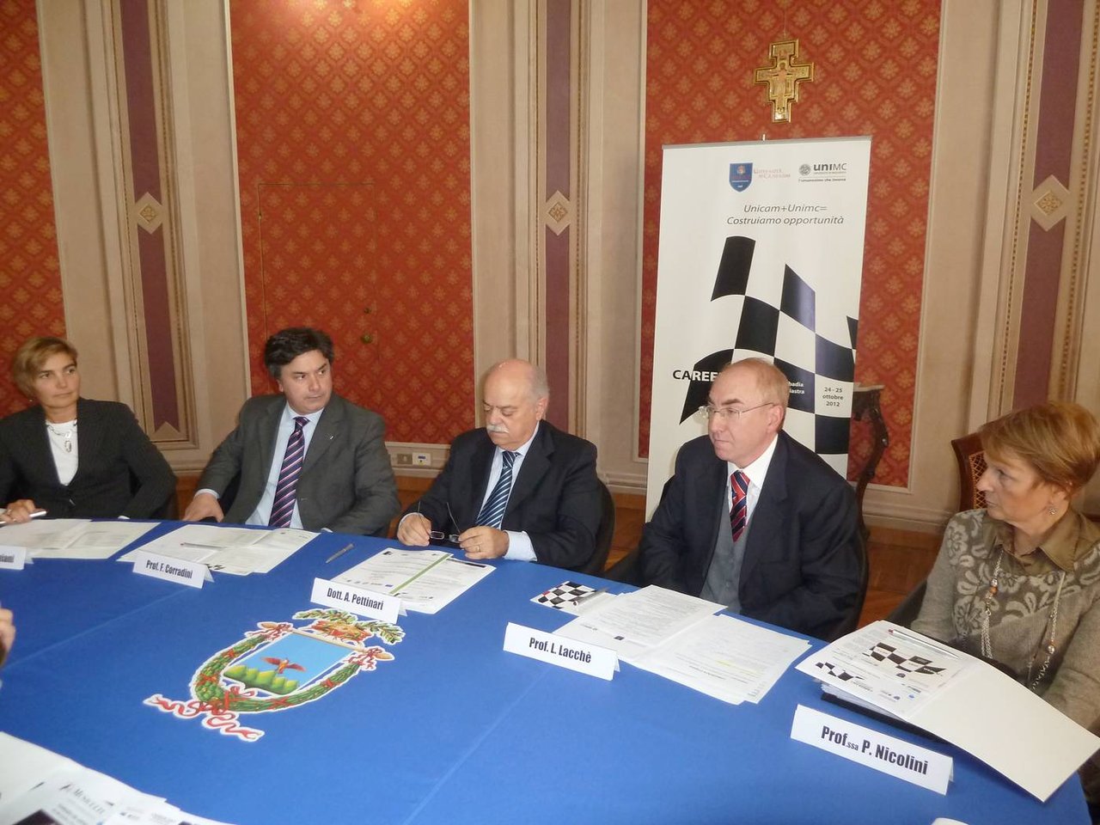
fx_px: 794
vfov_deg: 54.9
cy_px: 412
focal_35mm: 25
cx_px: 550
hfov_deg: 69.4
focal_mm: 4.1
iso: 250
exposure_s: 1/30
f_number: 3.3
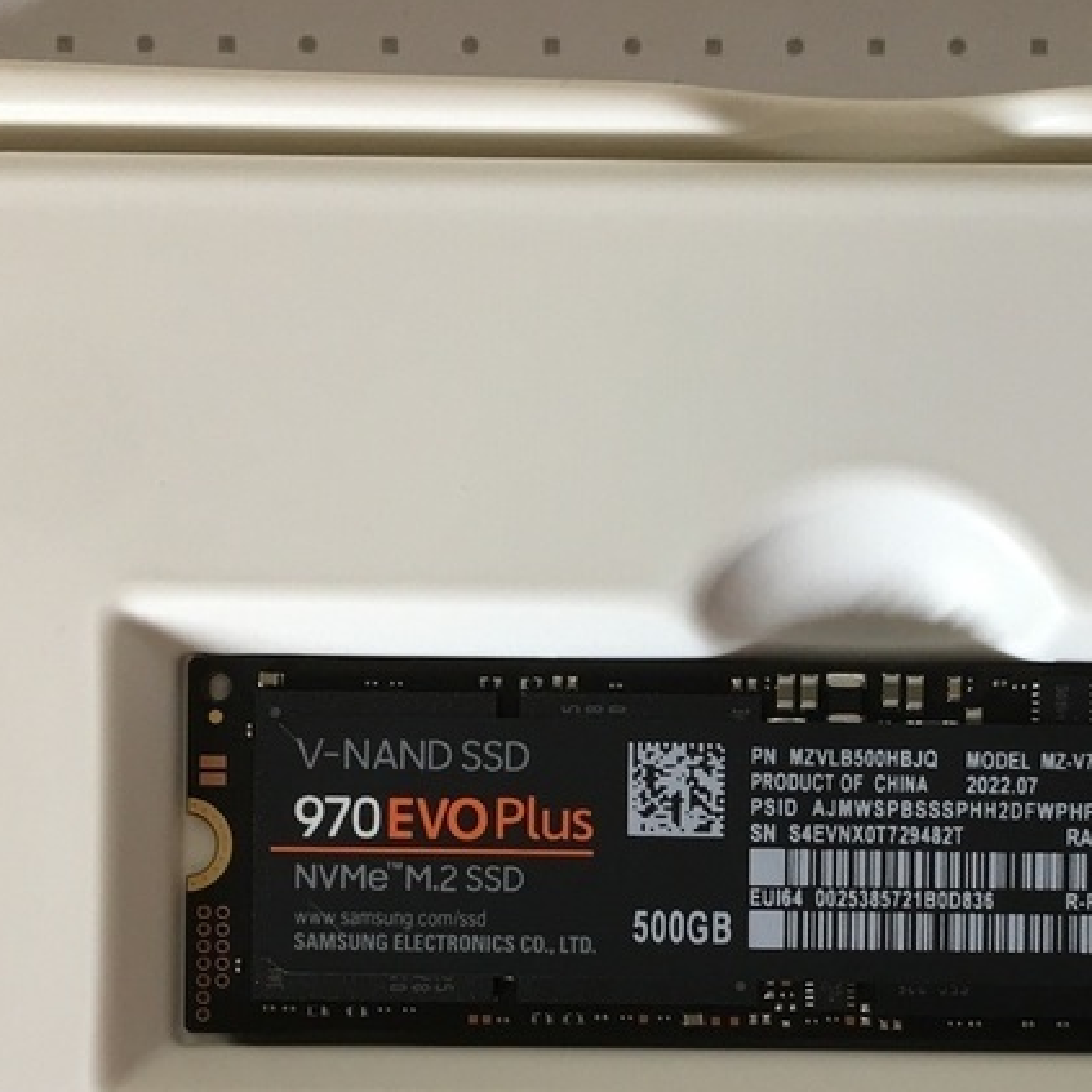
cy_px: 811
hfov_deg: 27.3
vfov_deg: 27.4
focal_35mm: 62
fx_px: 2213
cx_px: 849
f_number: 2.2
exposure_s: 1/17
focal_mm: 4.15
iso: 32
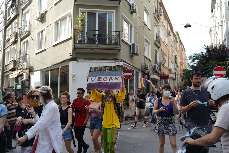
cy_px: 76
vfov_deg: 40.0
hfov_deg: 57.2
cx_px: 114
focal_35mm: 33
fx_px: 210
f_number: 2.8
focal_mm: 33
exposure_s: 1/160
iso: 50
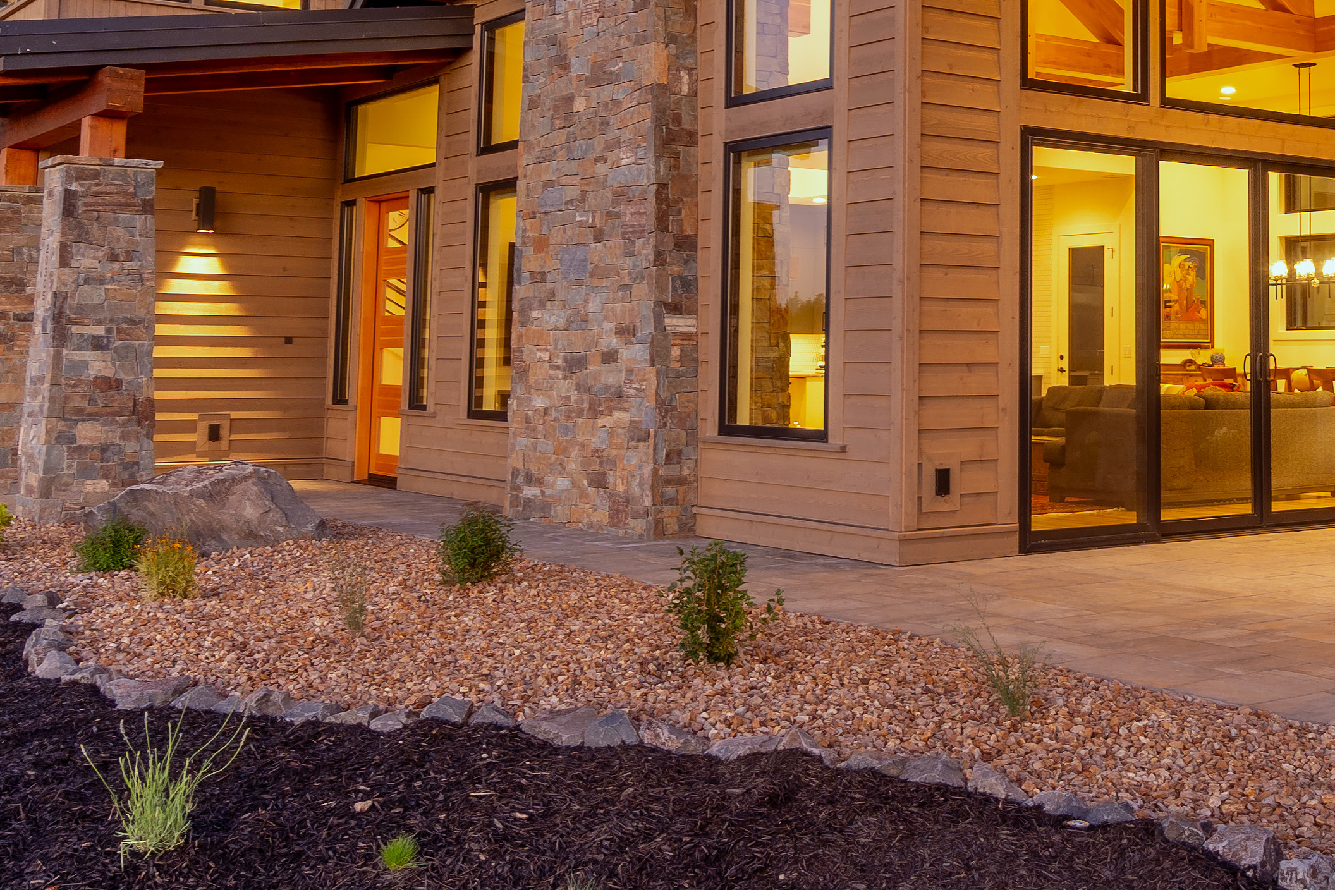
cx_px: 1085
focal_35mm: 48
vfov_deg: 27.6
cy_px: 195
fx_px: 1780
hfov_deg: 39.4
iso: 100
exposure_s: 4
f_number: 9
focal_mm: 15
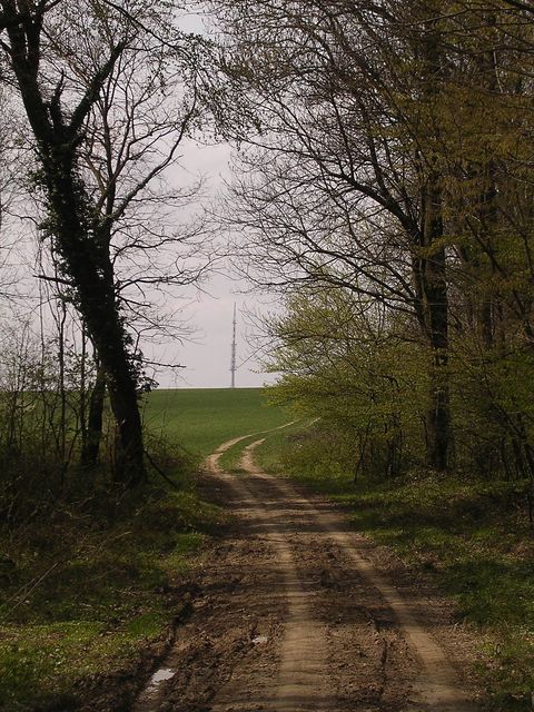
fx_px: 2057
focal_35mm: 100
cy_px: 356
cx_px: 267
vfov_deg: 19.6
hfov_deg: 14.8
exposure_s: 1/591
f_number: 4.5
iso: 100
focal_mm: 15.2
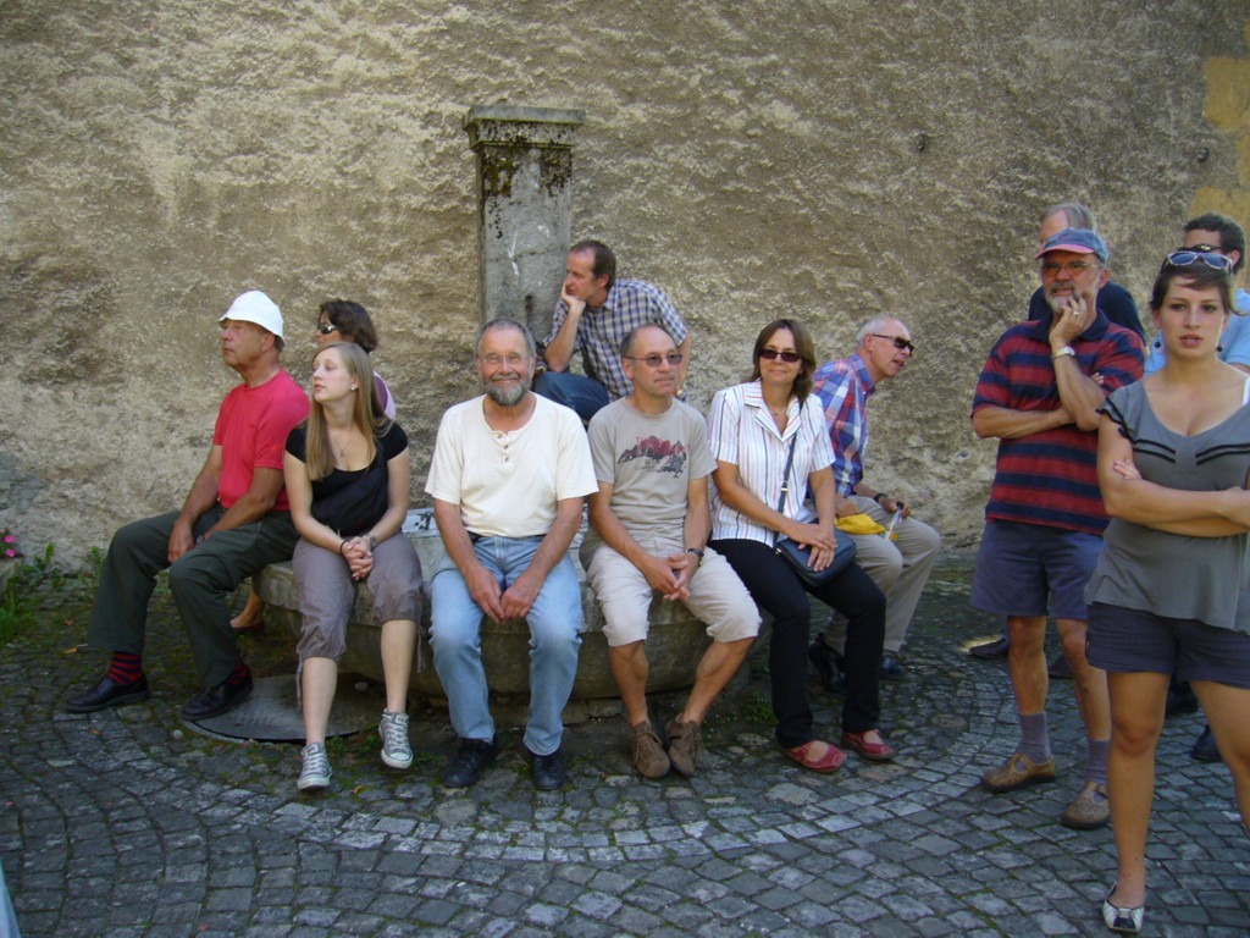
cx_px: 625
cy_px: 469
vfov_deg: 40.7
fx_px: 1264
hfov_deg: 52.6
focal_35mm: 35
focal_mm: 5.8
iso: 80
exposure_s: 1/125
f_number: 2.8
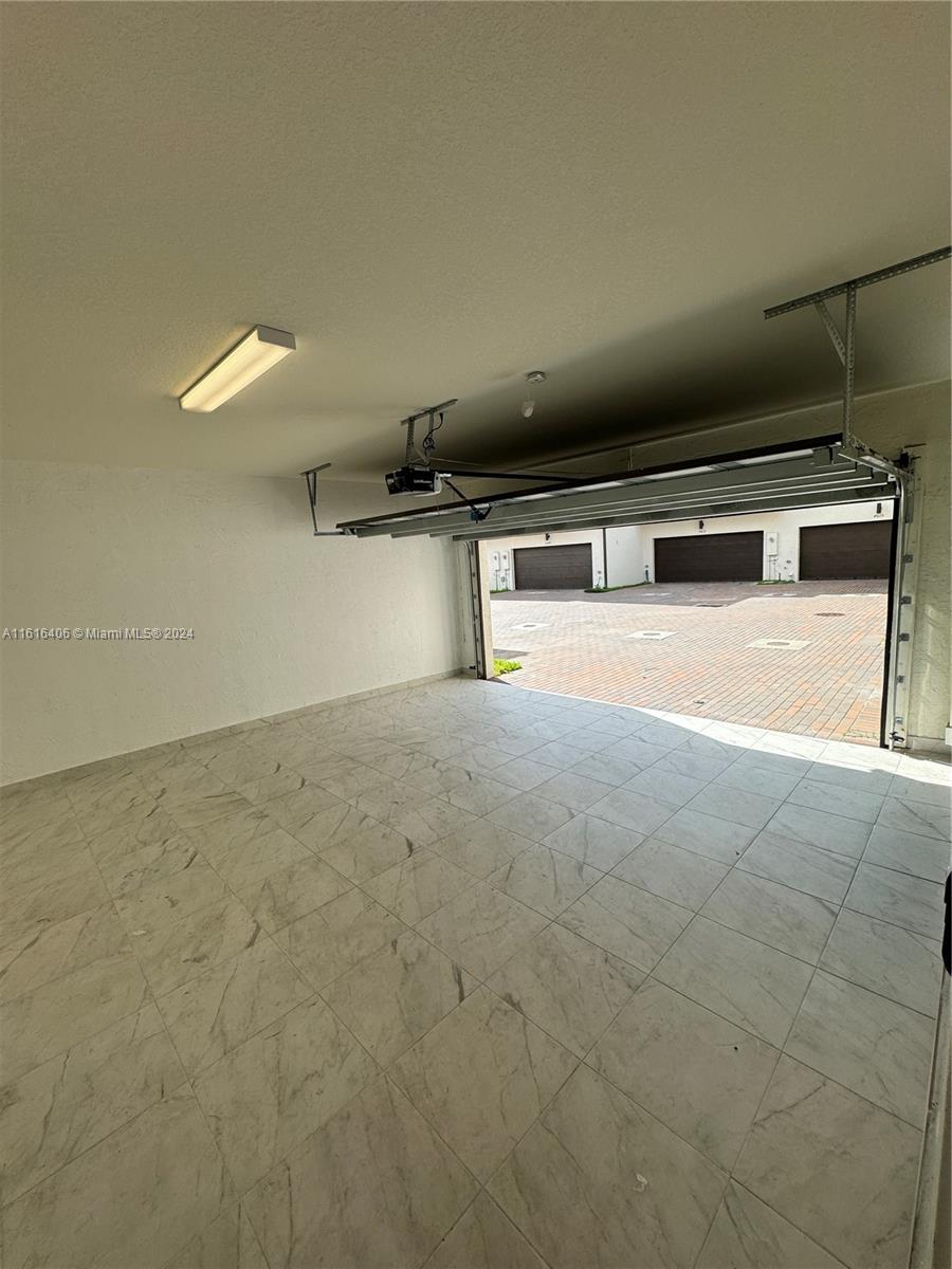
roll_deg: +3.5
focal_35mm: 14
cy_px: 634
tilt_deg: -9.6
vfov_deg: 102.1
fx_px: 513
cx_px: 476
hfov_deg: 85.7
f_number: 2.2
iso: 40
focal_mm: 2.22
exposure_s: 1/693
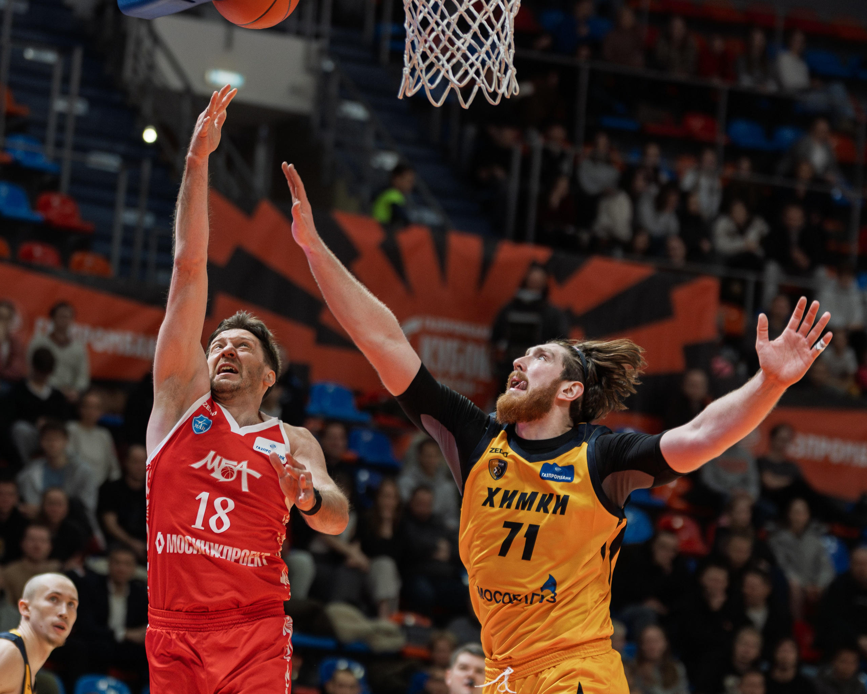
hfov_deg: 11.0
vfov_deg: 8.8
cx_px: 304
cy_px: 360
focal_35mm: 176
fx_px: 4505
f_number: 3.2
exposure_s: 1/1250
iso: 800
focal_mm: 122
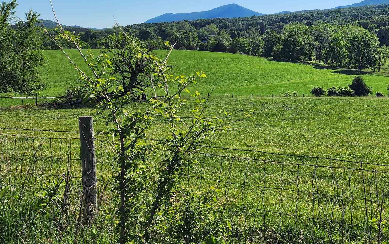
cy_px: 43
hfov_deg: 41.3
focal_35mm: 46
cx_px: 321
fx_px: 488
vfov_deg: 27.4
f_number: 1.8
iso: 12
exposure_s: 1/1513
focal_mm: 6.4
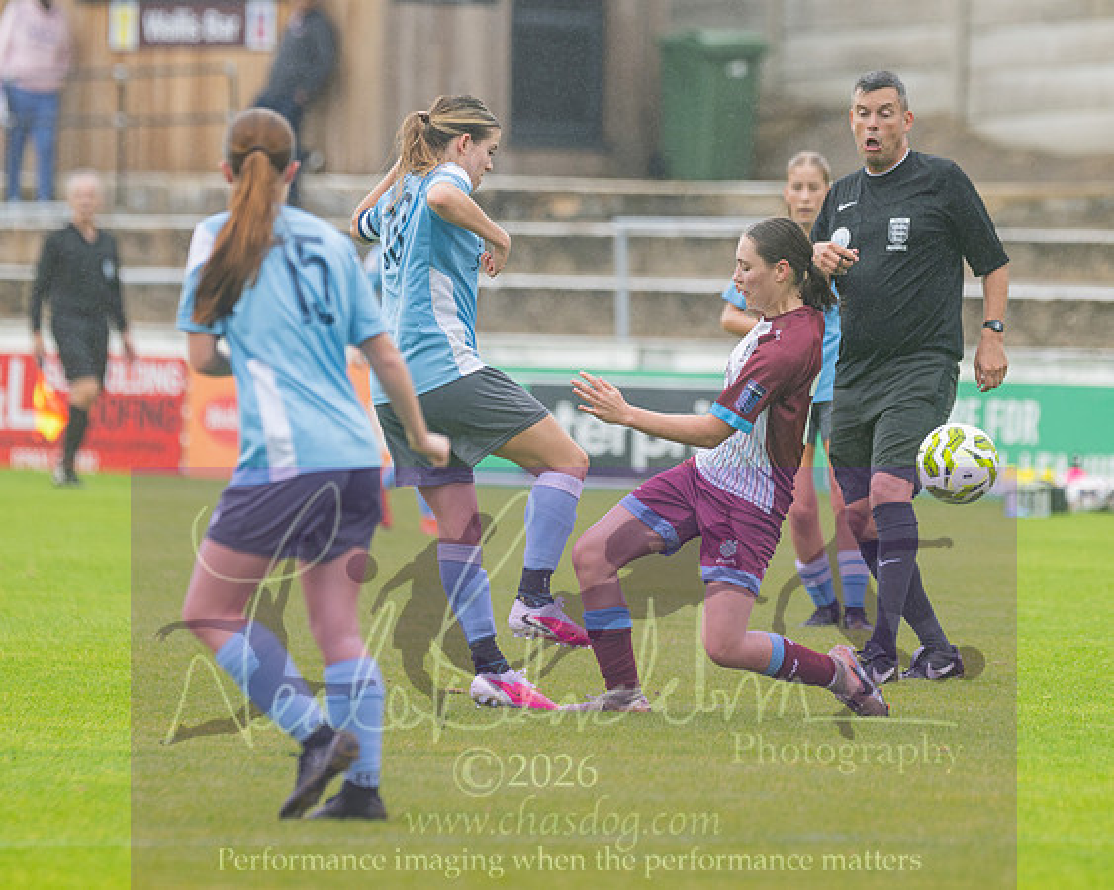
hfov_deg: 4.2
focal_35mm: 459
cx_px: 786
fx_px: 15120
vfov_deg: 3.4
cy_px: 349
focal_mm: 220
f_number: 2.8
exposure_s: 1/1600
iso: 320
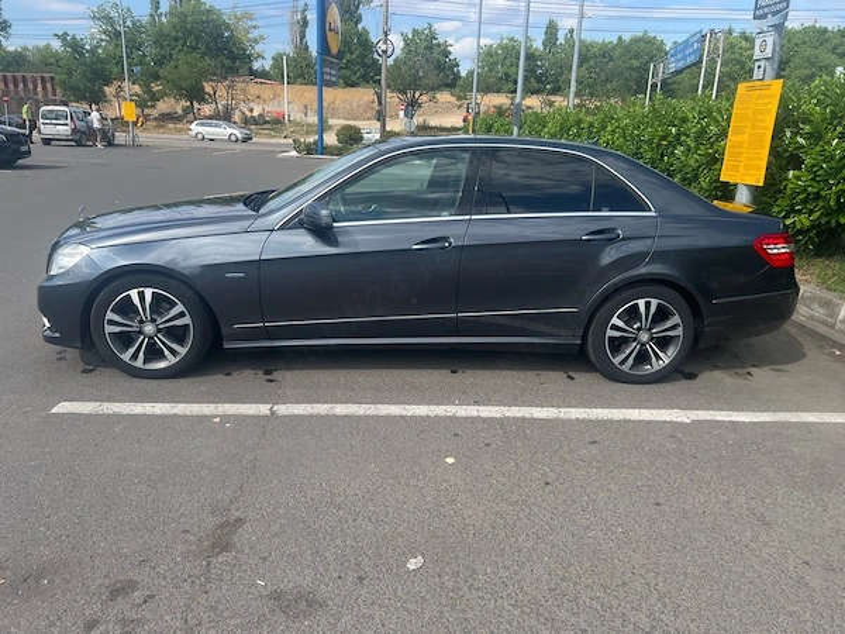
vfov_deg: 53.1
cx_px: 422
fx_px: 635
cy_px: 317
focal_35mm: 26
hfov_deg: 67.3
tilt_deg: -16.8
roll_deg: -2.0
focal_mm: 5.7
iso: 50
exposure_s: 1/2045
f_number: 1.5
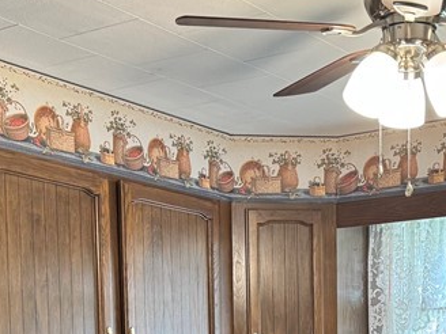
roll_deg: +0.8
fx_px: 966
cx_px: 276
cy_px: 437
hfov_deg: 25.9
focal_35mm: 75
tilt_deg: -5.1
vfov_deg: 18.3
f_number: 1.78
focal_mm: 6.76
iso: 250
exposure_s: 1/60
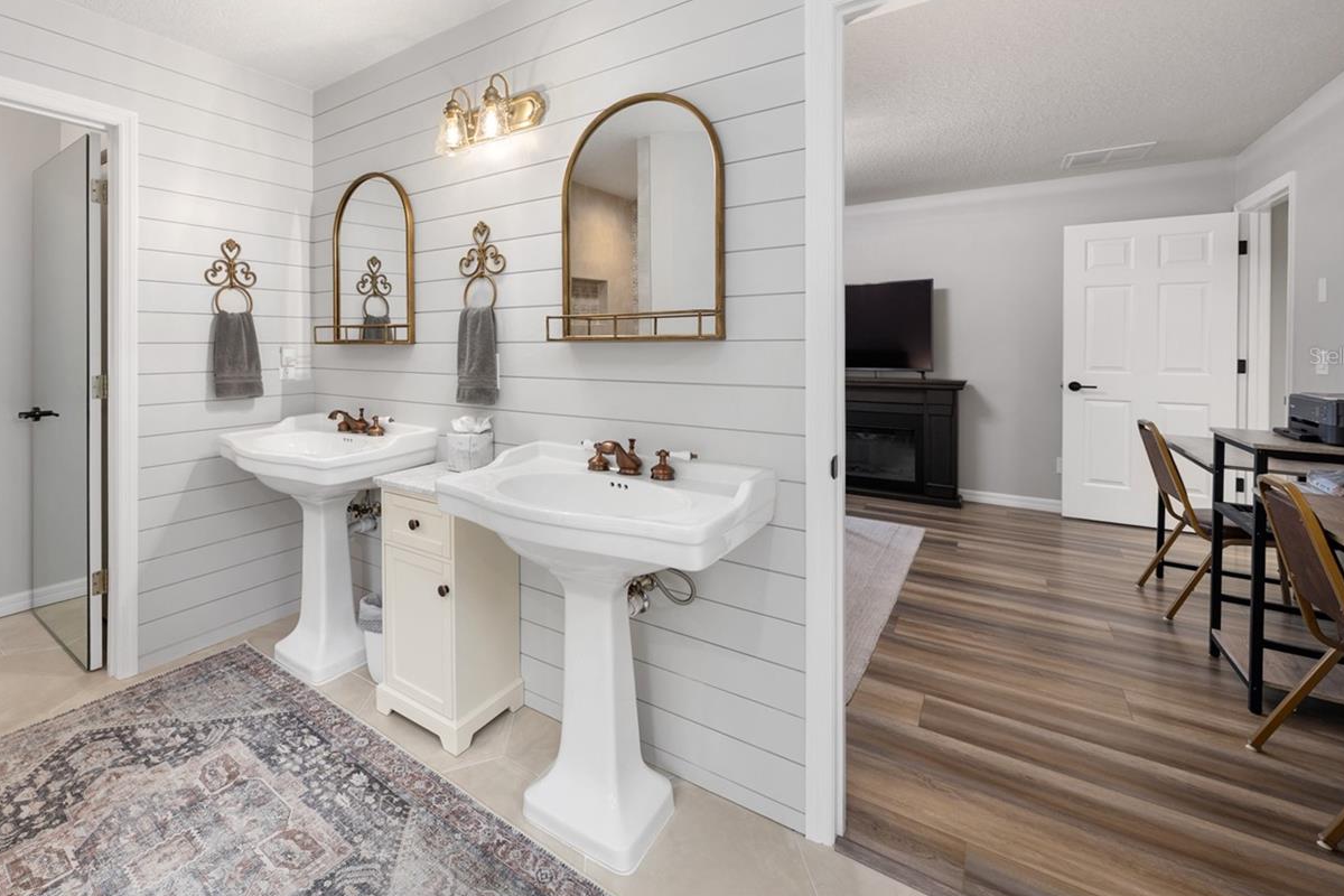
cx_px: 513
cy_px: 355
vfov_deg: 72.9
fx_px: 597
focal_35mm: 16
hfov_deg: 95.0
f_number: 7.1
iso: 100
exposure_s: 1/3
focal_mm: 12
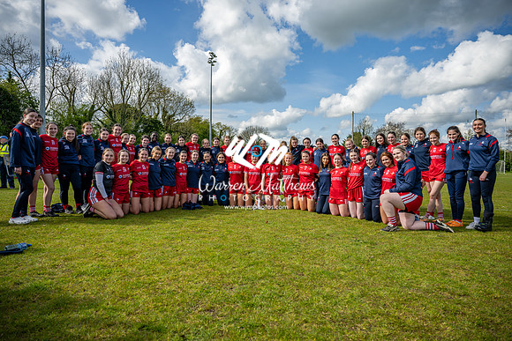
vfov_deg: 53.2
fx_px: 341
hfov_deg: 73.7
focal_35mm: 24
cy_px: 170
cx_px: 256
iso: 100
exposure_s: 1/800
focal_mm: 24
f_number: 4
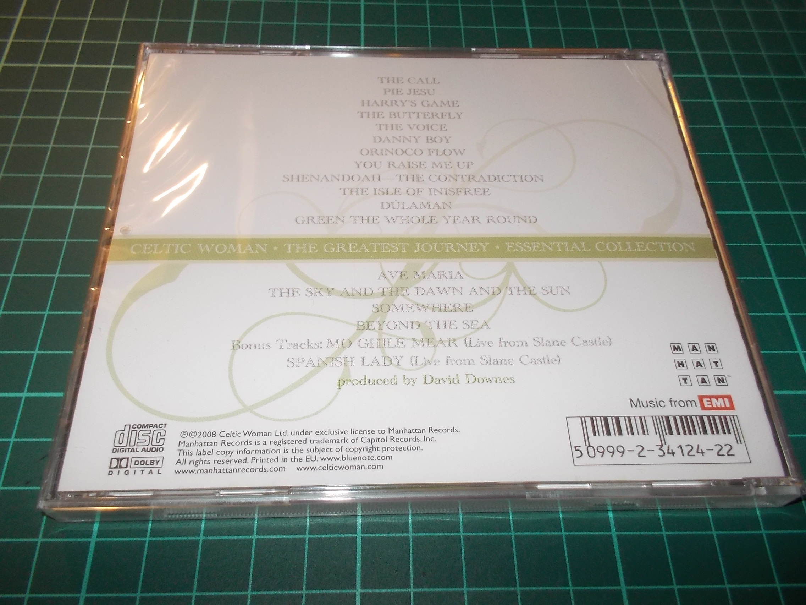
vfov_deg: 48.2
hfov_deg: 61.7
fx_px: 675
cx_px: 403
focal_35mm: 29
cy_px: 302
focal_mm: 4.1
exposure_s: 1/30
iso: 200
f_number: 3.3
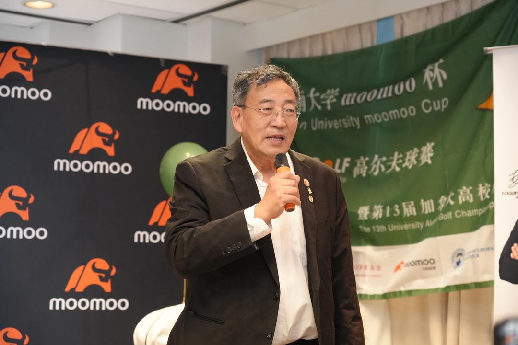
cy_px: 172
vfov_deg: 19.2
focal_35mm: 71
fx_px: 1022
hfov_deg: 28.5
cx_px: 259
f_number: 4
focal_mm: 71
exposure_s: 1/160
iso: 6400
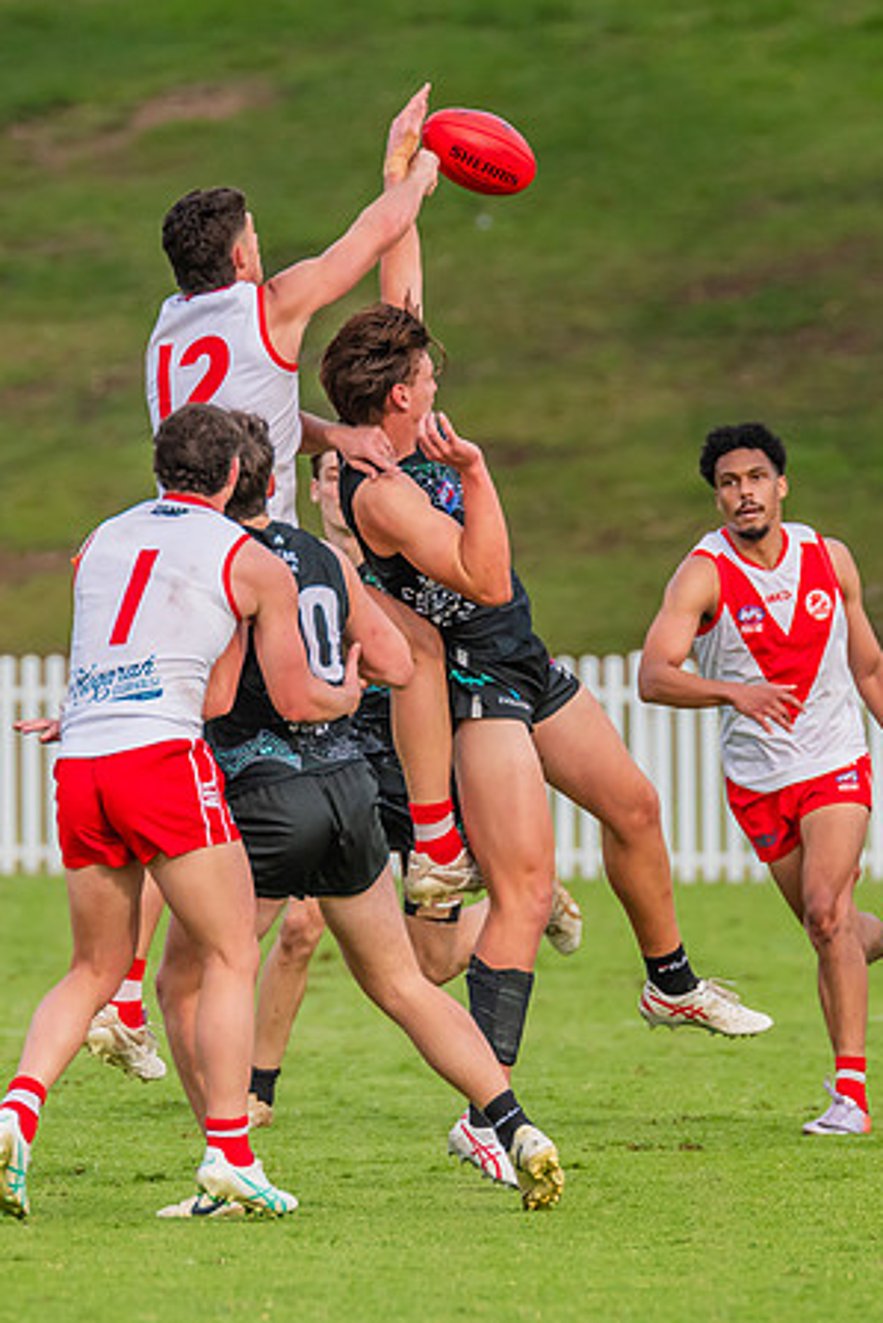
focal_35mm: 847
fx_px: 31136
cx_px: 439
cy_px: 464
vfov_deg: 2.4
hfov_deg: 1.6
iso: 800
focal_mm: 420
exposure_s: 1/1600
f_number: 5.6
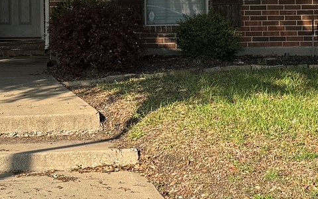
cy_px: 45
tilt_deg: -2.9
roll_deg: +1.0
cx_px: 196
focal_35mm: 109
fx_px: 945
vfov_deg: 12.0
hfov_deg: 19.1
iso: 80
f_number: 1.78
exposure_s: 1/2604
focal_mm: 6.76
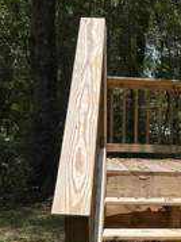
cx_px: 258
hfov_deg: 14.9
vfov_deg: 20.8
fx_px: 649
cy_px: 197
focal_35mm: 93
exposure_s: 1/1779
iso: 50
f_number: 1.5
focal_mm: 5.7
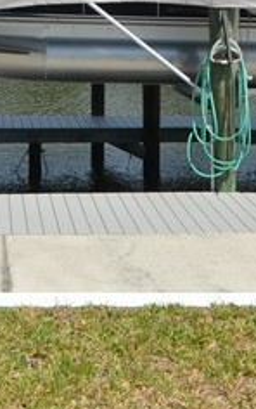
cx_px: -8
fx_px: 861
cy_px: -51
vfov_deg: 24.7
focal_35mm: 77
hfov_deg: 16.5
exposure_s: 1/500
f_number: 11
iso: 250
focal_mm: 11
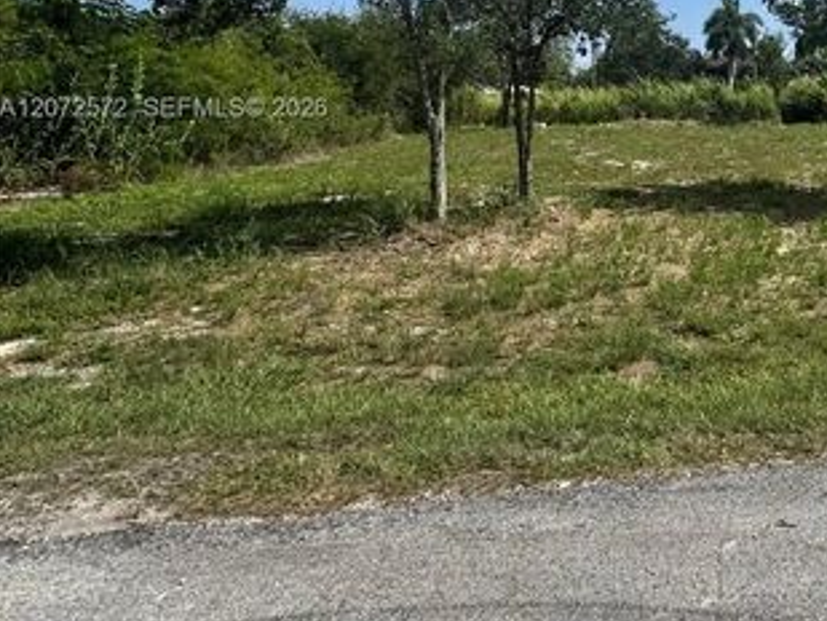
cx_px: 851
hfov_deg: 48.9
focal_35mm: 29
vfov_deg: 45.4
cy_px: 110
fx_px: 693
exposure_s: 1/2083
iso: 50
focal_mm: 2.22
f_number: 2.2
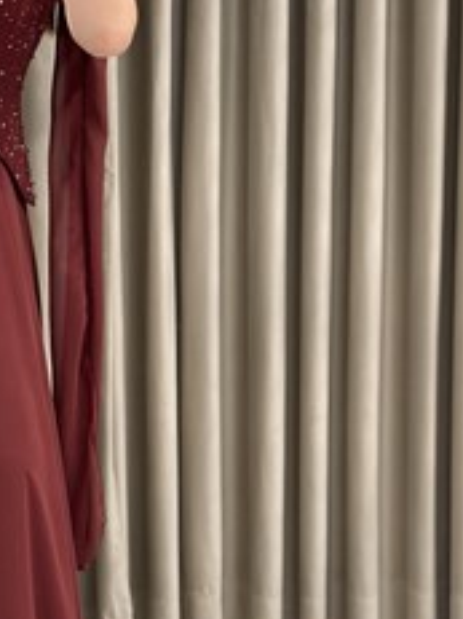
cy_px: 216
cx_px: -32
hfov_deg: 12.2
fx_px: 2142
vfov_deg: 16.4
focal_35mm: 120
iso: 32
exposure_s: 1/259
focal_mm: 5.96
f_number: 1.6
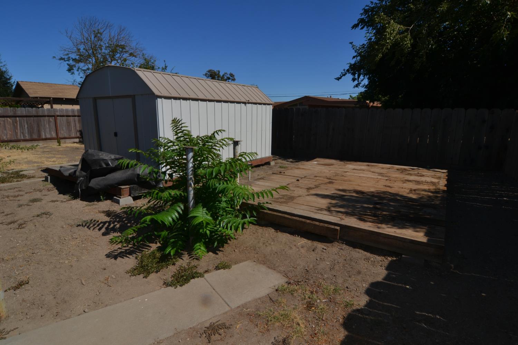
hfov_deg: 90.0
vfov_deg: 67.4
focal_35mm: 18
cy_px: 172
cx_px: 259
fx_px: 259
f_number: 11
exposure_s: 1/200
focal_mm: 12
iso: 100
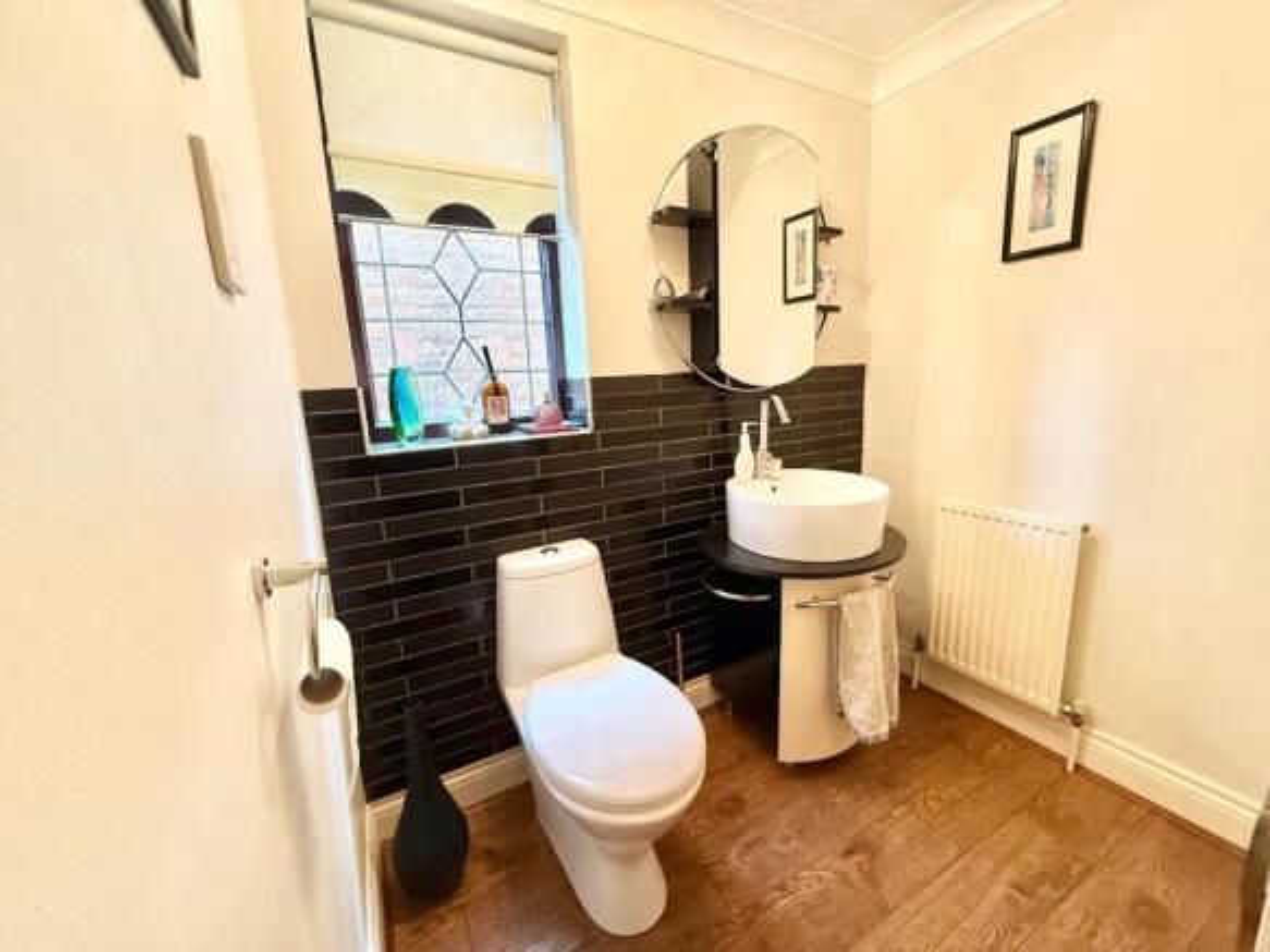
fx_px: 514
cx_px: 635
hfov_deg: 102.1
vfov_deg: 85.7
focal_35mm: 14
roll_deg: +3.0
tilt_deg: -10.1
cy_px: 476
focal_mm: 2.22
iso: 320
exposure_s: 1/50
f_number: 2.2
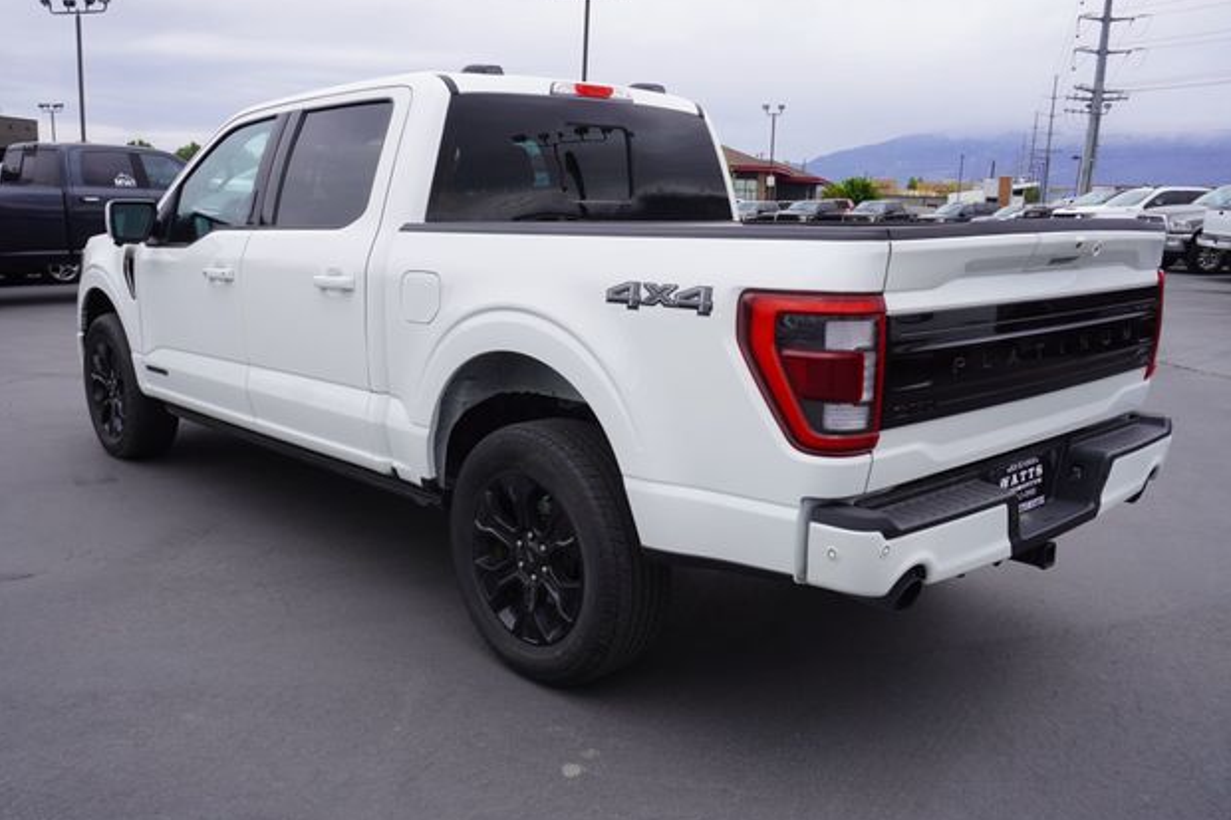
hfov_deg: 60.3
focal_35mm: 31
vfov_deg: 42.3
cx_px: 600
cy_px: 411
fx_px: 1060
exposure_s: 1/125
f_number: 9
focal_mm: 20
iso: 100
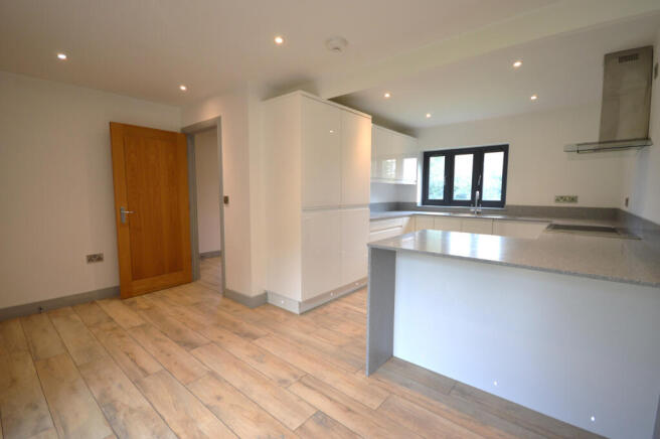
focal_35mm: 15
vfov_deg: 77.2
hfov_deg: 100.4
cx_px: 330
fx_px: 275
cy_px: 220
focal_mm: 10
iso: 400
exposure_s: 1/100
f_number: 5
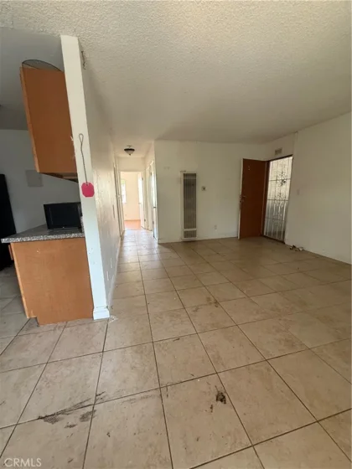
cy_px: 234
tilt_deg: -11.1
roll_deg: +0.7
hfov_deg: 85.7
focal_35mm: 14
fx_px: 190
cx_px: 176
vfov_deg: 102.1
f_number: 2.2
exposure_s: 1/60
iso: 320
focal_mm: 2.22
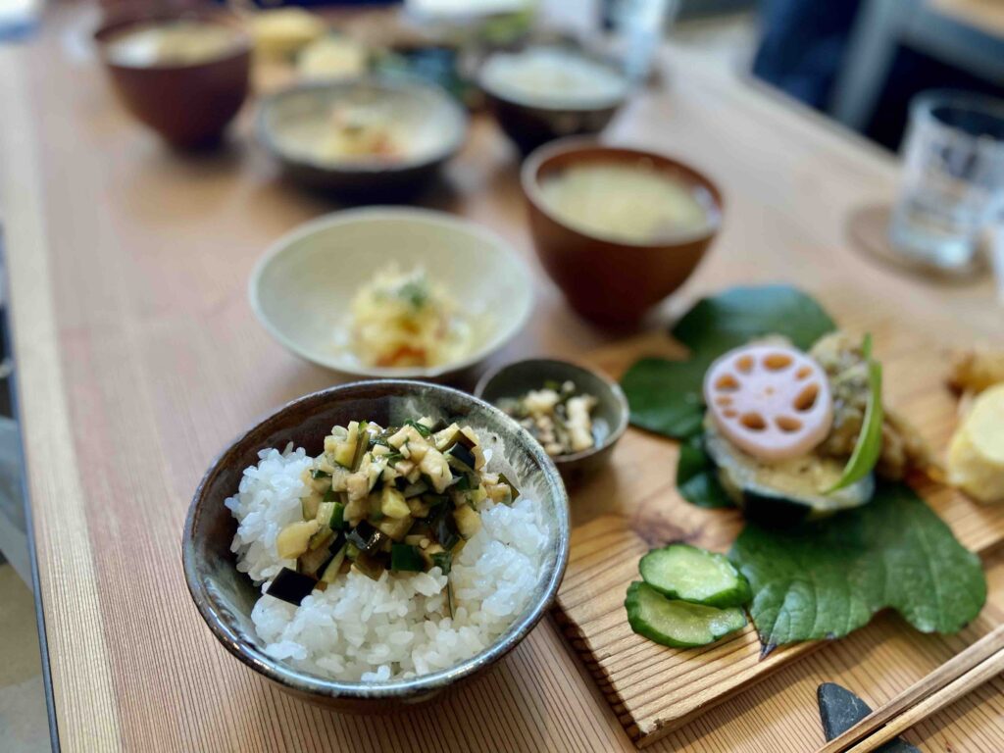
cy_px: 376
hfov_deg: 67.3
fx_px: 754
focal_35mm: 26
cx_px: 502
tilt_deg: -43.8
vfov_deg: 53.1
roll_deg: -6.2
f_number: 1.8
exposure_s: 1/122
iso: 80
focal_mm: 4.25
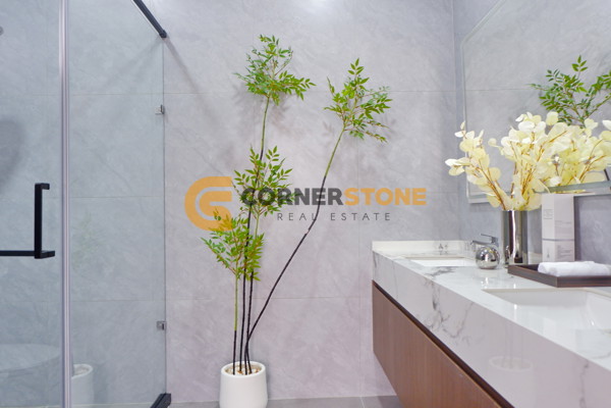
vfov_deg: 53.1
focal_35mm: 24
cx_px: 306
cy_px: 204
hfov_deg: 73.7
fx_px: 407
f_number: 3.5
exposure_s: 1/25
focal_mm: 16
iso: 500
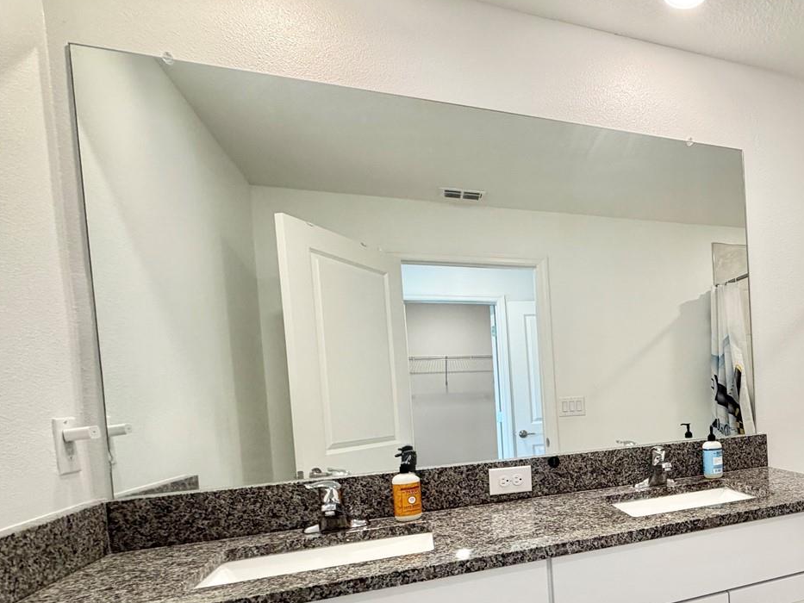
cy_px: 409
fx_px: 558
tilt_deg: +0.3
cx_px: 683
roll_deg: +3.3
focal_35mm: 24
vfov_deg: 55.5
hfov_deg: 63.0
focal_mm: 2.22
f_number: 2.2
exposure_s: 1/120
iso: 160
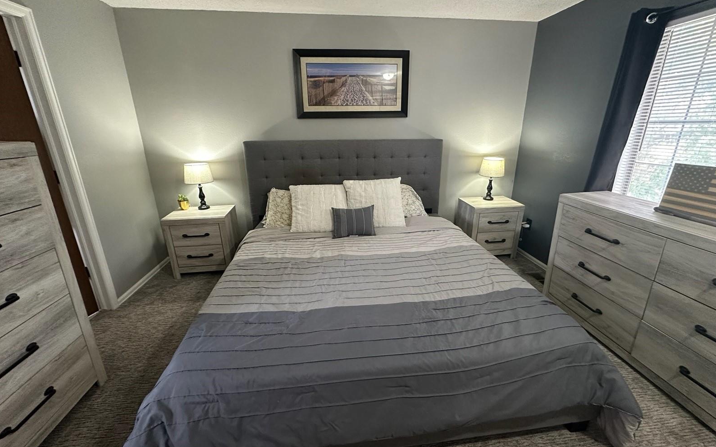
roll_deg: +1.4
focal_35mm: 15
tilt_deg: -17.7
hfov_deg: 101.5
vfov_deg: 74.8
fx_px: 293
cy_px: 218
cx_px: 360
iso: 500
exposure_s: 1/60
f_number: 2.2
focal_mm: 2.22
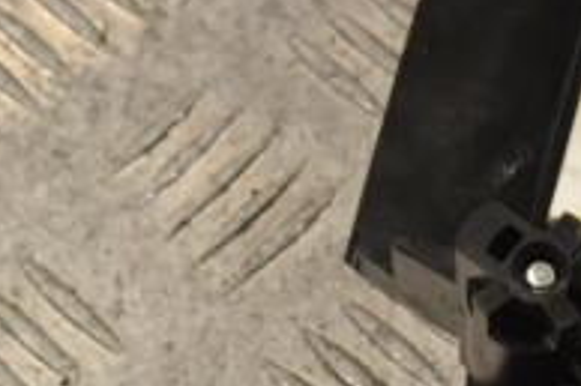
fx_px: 2999
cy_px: 197
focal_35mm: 186
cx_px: 851
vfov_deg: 7.4
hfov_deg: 10.7
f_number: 10
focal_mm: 40
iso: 3200
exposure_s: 1/400
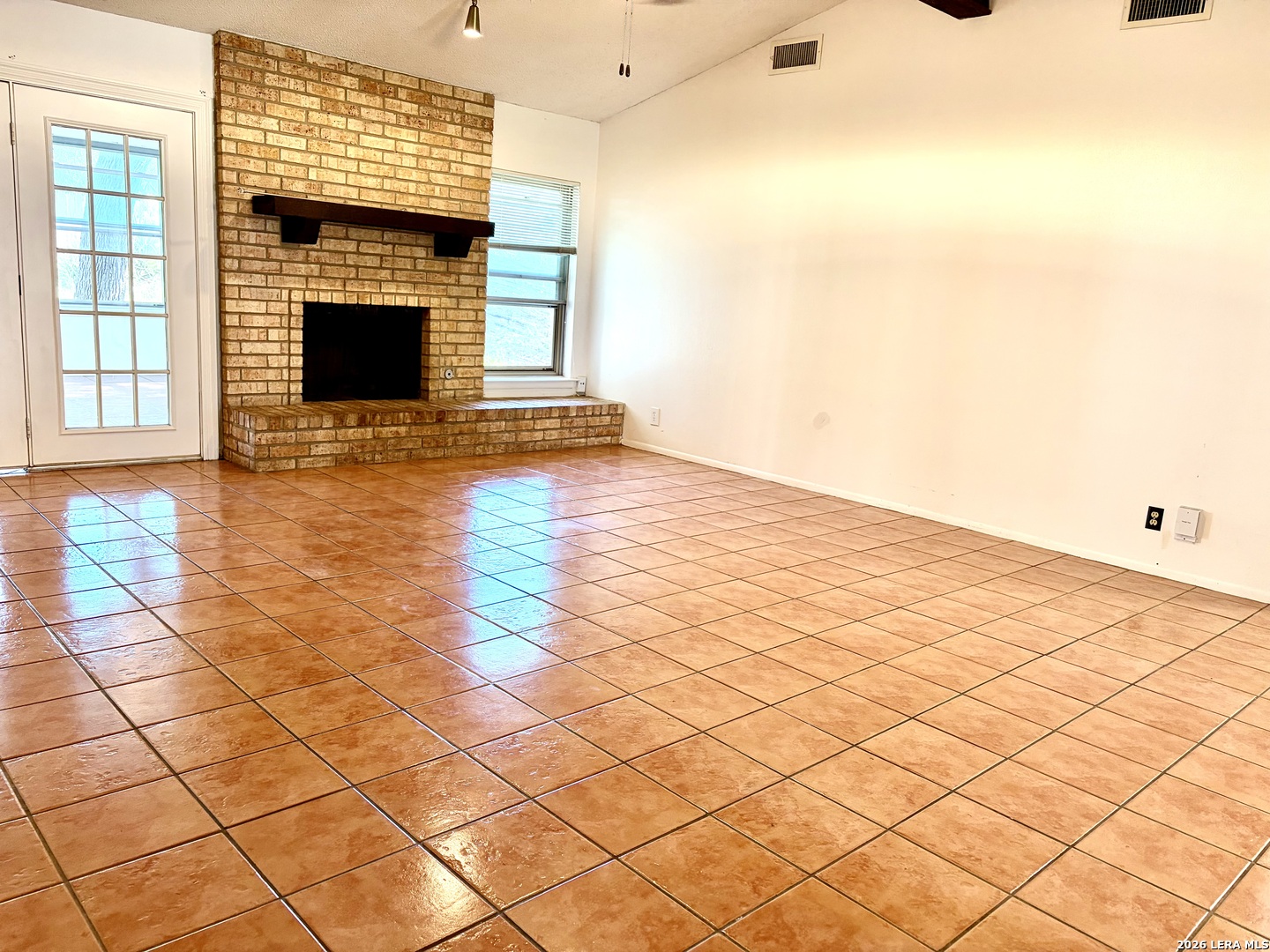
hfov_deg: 67.3
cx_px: 635
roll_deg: -4.7
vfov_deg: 53.1
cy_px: 476
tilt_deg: -11.7
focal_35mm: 26
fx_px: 954
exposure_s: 1/60
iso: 160
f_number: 1.6
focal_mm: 5.96
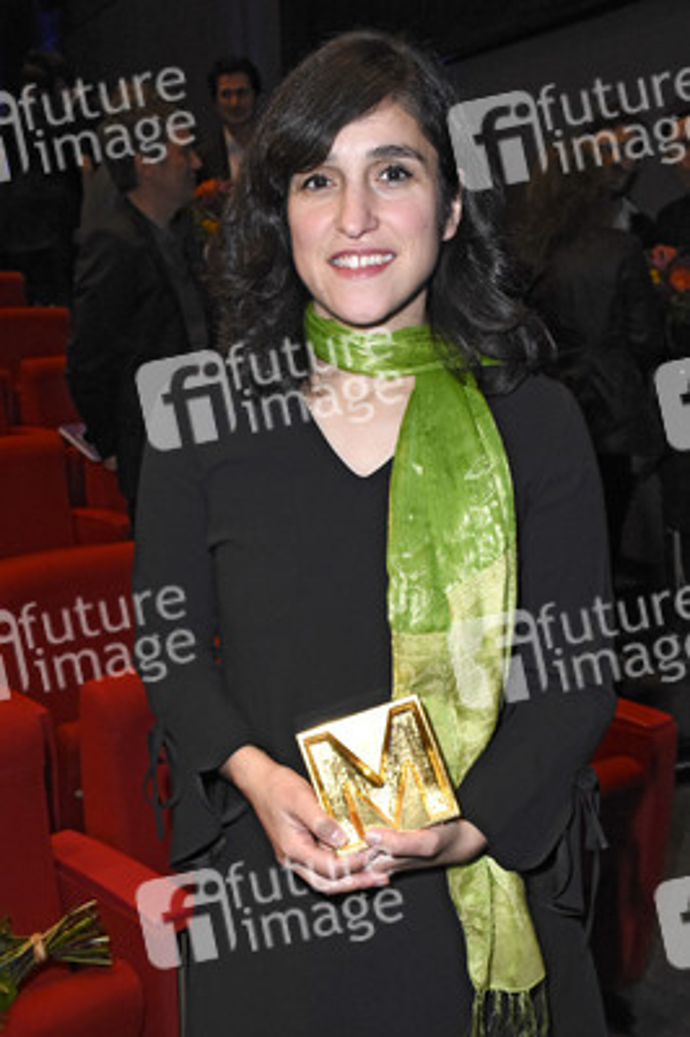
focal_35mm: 39
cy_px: 518
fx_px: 1123
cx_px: 345
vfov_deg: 49.6
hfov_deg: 34.2
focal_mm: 26
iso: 3200
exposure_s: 1/125
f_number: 6.3
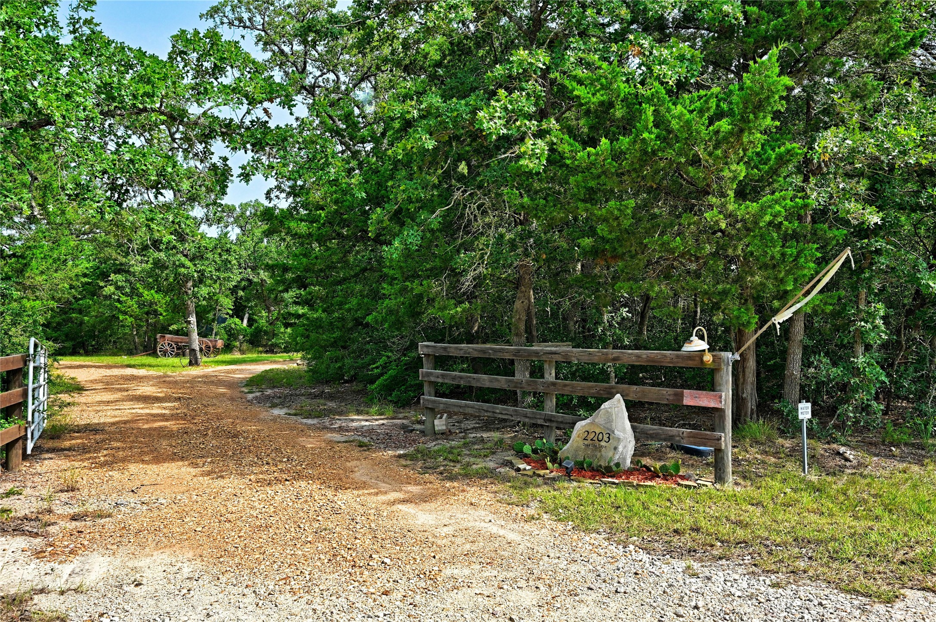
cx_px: 468
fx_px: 779
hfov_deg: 62.0
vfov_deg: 43.5
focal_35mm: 30
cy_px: 311
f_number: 8
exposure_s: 1/200
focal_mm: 30
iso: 400
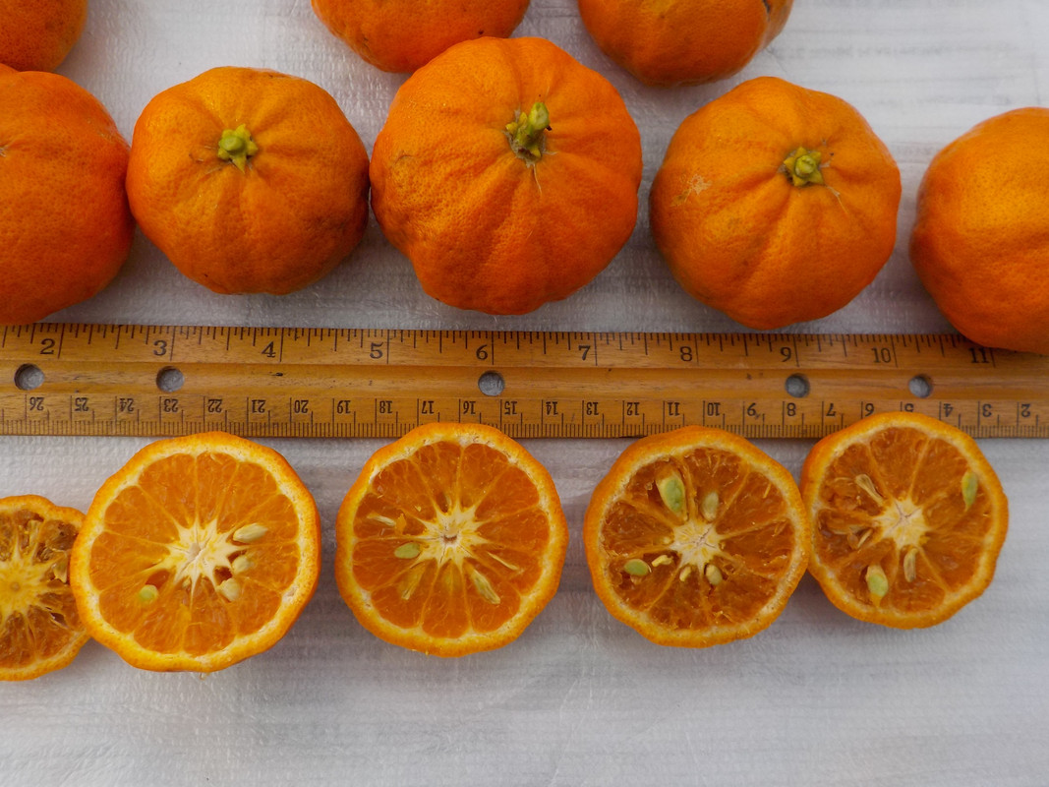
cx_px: 524
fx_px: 909
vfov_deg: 46.8
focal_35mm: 30
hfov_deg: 60.0
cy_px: 394
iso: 125
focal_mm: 4.1
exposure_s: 1/320
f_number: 3.3
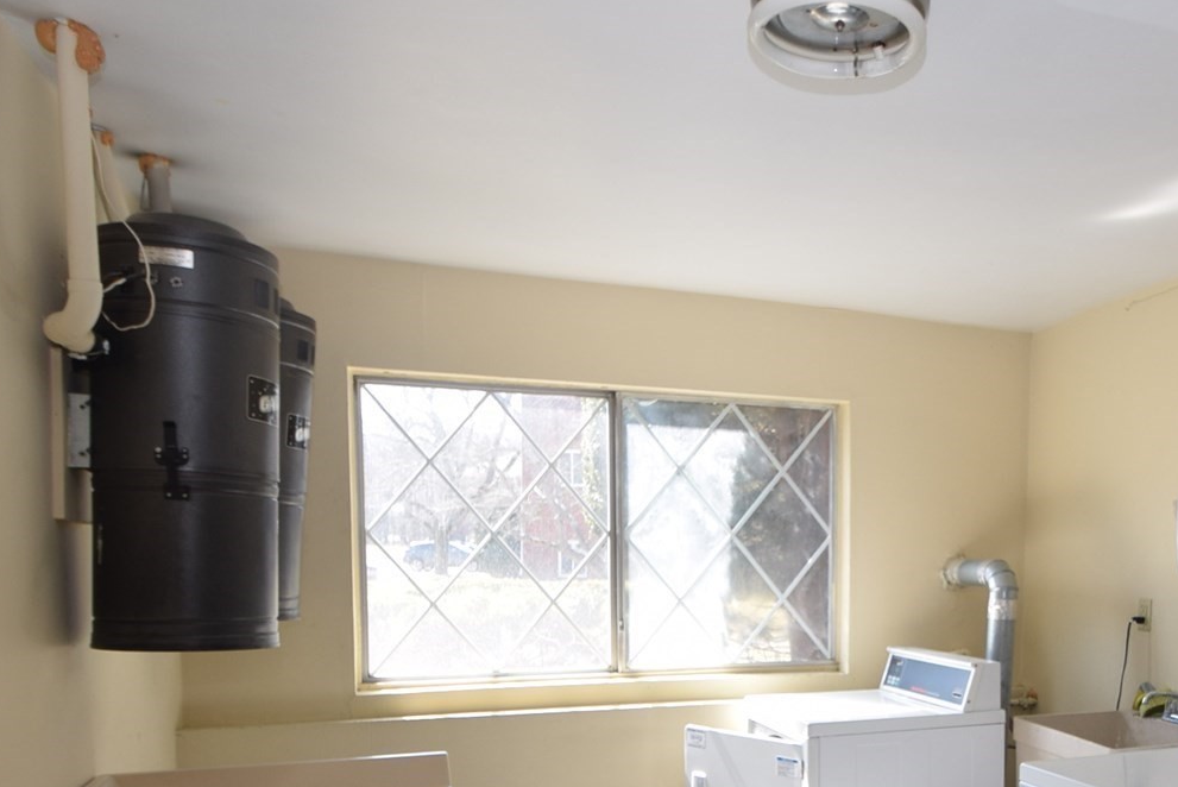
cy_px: 583
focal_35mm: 31
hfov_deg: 57.2
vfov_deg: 41.2
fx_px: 1015
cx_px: 886
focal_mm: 10
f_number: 5.6
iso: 250
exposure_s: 1/125
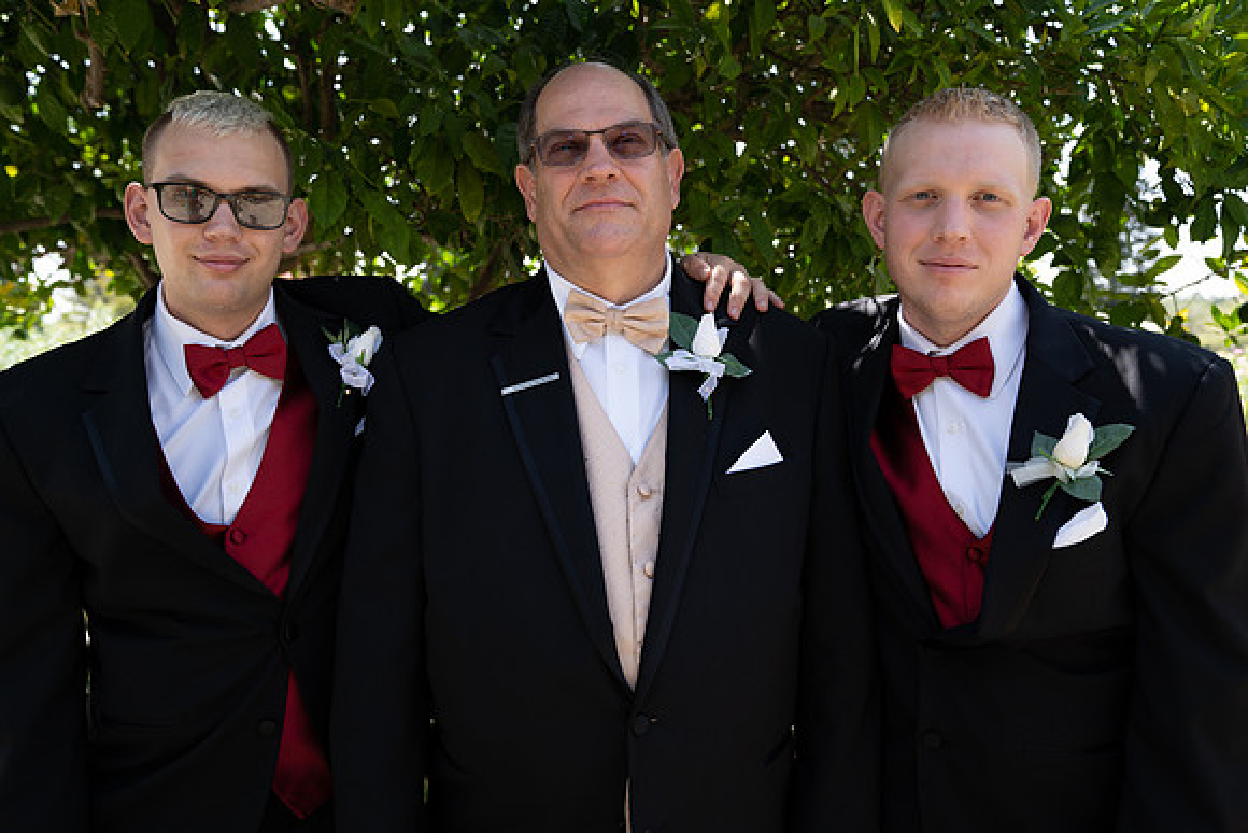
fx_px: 1006
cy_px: 416
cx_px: 624
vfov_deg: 45.0
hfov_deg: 63.6
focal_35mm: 29
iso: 160
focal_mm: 29
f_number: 4.5
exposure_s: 1/200
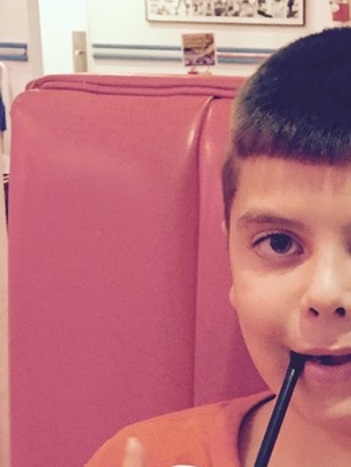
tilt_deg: -16.4
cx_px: 378
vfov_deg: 22.6
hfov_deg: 16.9
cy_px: 387
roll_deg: -1.7
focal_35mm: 85
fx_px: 1148
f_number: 2.2
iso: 400
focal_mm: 4.15
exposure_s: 1/15
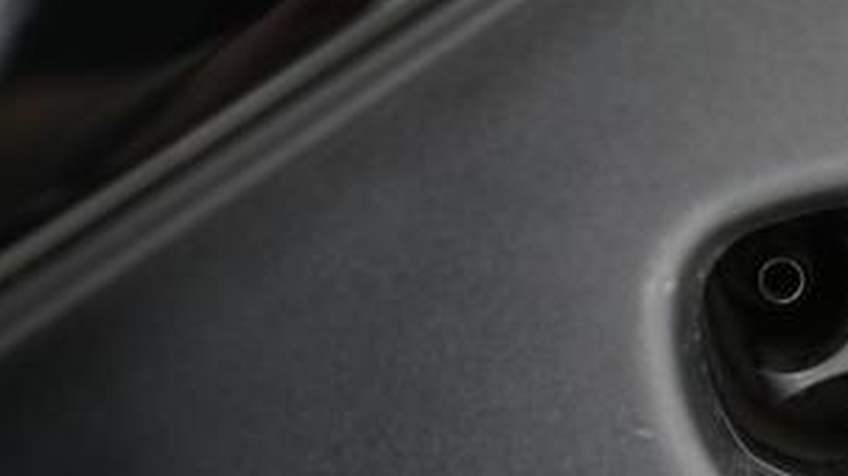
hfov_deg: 30.8
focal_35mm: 62
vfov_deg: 19.2
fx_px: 1393
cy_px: 358
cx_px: 890
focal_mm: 28
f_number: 2.8
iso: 1250
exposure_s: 1/30
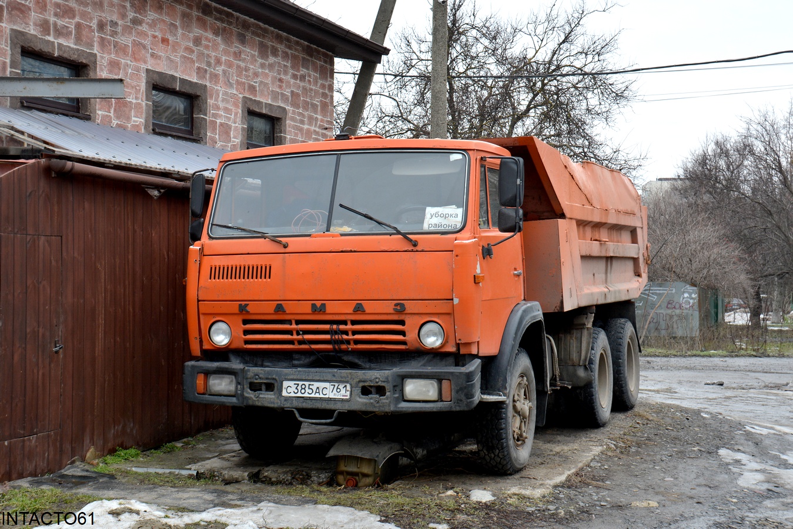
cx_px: 396
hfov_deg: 35.0
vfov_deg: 23.8
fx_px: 1256
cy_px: 264
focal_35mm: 57
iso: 200
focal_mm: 38
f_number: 7.1
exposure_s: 1/200
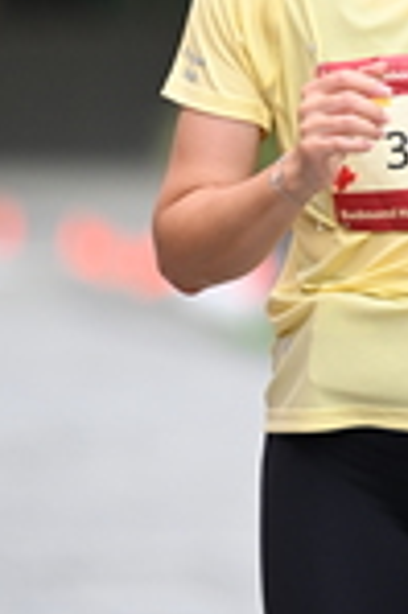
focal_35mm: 648
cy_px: 0
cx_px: 464
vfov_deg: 3.2
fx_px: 11041
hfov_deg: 2.1
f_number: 2.8
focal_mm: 175
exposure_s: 1/2000
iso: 640
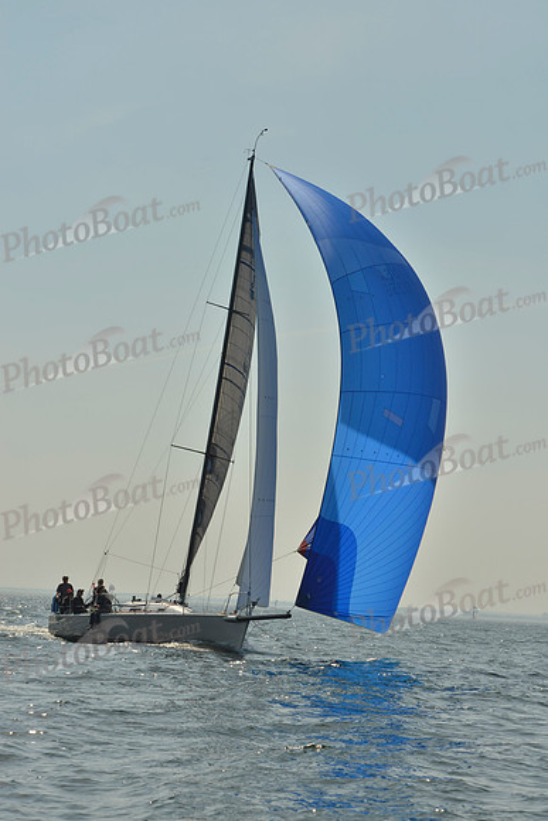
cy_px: 410
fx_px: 2099
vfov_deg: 22.1
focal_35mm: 92
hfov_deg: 14.9
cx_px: 274
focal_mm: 92
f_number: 10
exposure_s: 1/1250
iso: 200
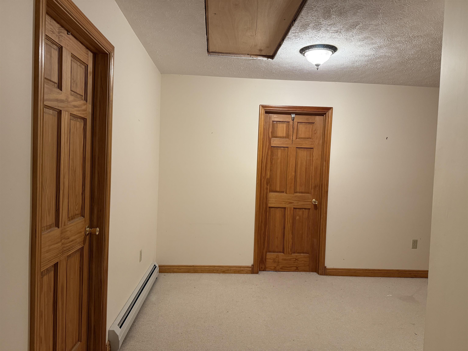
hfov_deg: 71.6
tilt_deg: -2.9
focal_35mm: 24
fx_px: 324
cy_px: 176
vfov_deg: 56.8
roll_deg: -1.9
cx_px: 234
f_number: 1.78
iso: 320
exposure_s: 1/60
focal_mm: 6.76
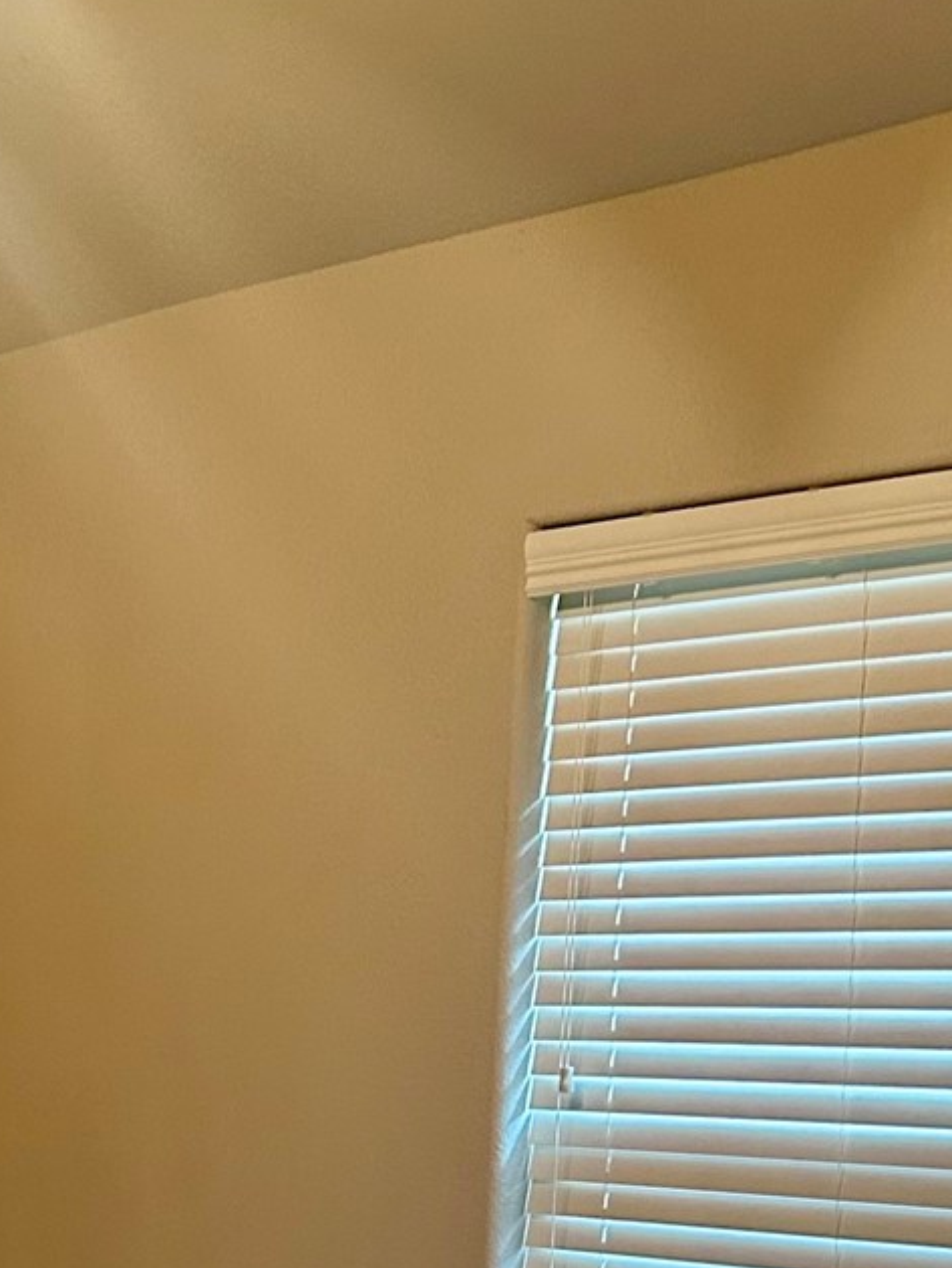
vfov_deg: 24.3
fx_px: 2858
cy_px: 1131
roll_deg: -2.0
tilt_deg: -2.5
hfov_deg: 17.6
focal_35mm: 78
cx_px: -320
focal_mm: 6.86
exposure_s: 1/60
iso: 400
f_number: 1.78
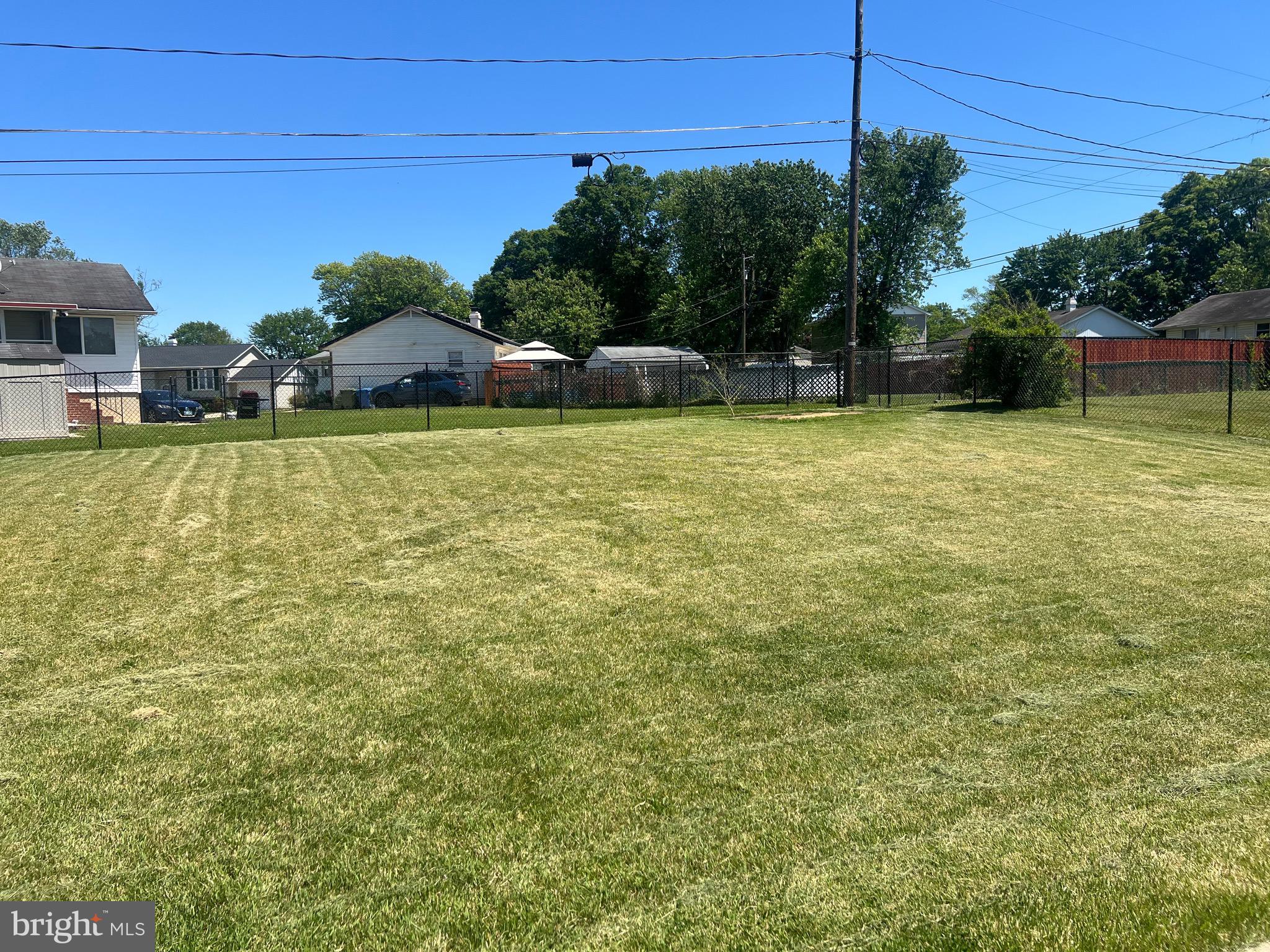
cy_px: 476
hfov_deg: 67.3
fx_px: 954
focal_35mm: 26
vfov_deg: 53.1
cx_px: 635
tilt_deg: -3.2
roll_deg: +1.9
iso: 50
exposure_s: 1/3356
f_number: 1.5
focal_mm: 5.7
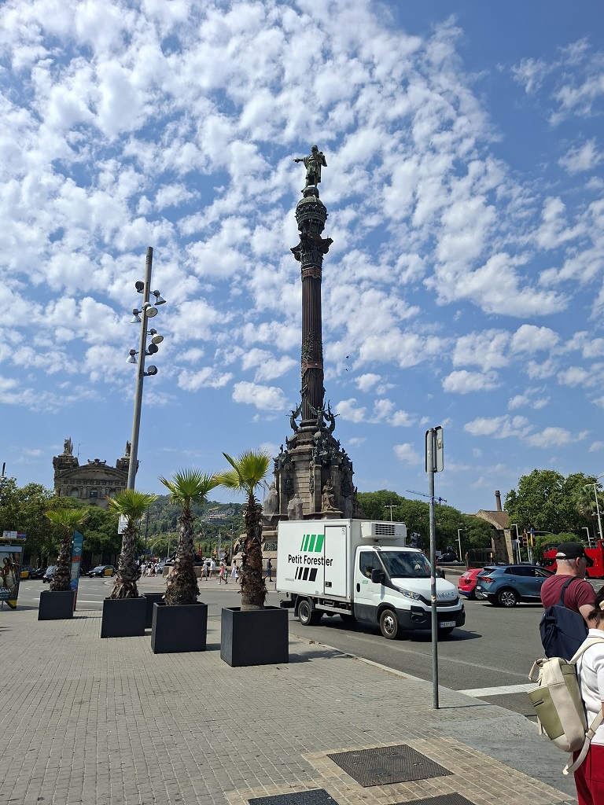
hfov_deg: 58.9
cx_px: 302
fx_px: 535
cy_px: 402
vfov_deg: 73.9
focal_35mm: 23
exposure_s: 1/2532
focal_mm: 5.54
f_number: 1.8
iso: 50
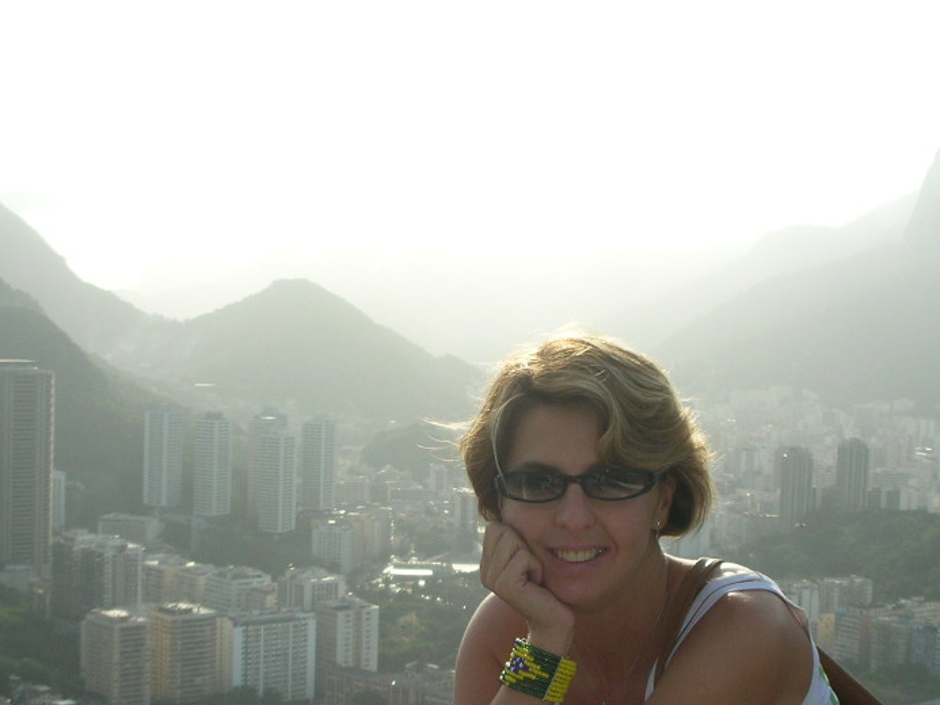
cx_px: 509
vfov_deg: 21.6
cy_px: 423
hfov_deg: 28.5
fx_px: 1847
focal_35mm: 68
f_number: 9.9
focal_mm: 7.7
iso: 71
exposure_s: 1/129
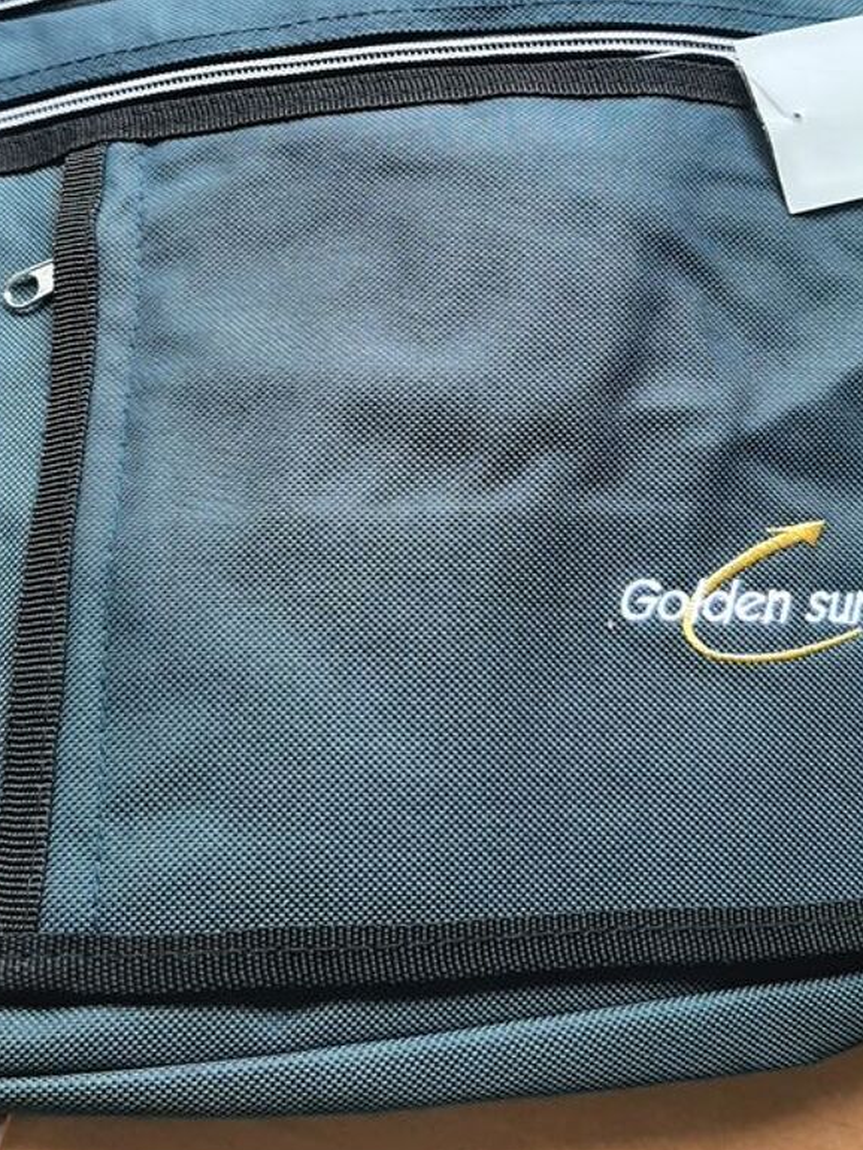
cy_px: 205
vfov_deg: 40.1
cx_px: 345
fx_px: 1495
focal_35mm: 45
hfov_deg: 32.1
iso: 40
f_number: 1.7
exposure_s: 1/134
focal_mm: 3.93
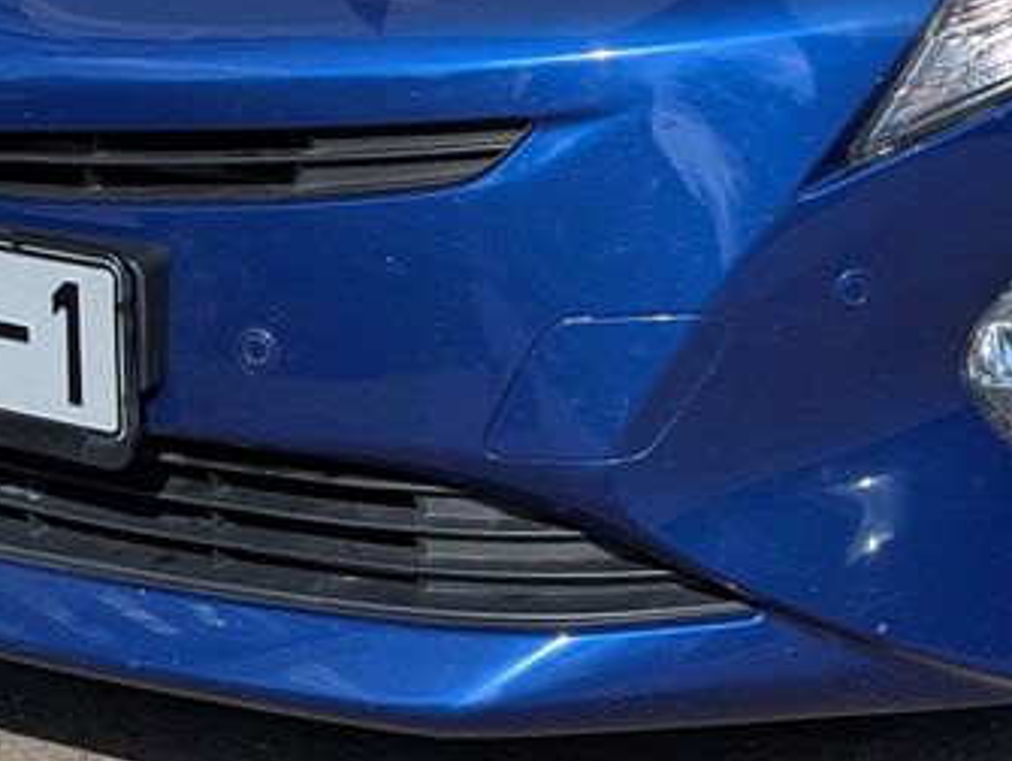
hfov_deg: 22.7
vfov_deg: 16.1
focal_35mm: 86
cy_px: -290
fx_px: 2517
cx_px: 556
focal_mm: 6.9
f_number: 1.68
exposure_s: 1/1672
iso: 19
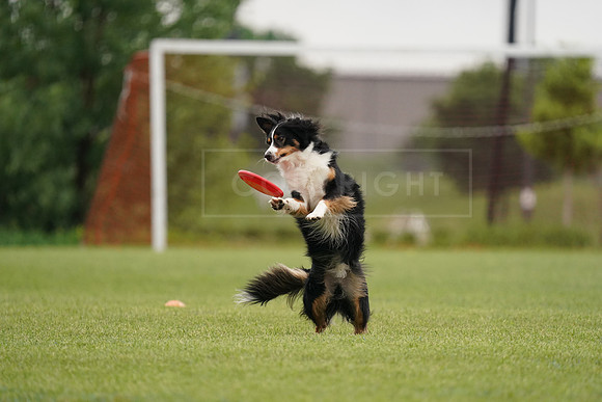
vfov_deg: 2.3
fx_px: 10035
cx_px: 301
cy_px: 201
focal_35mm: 600
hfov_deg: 3.4
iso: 2500
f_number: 6.3
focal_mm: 600
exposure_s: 1/4000
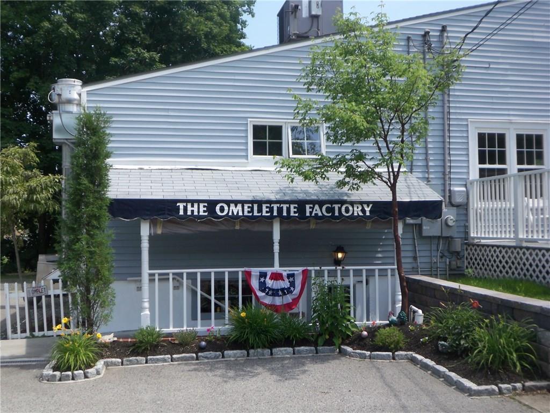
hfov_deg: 47.9
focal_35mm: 39
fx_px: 620
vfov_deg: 36.8
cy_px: 206
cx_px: 275
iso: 50
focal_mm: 6.4
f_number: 3.9
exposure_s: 1/250
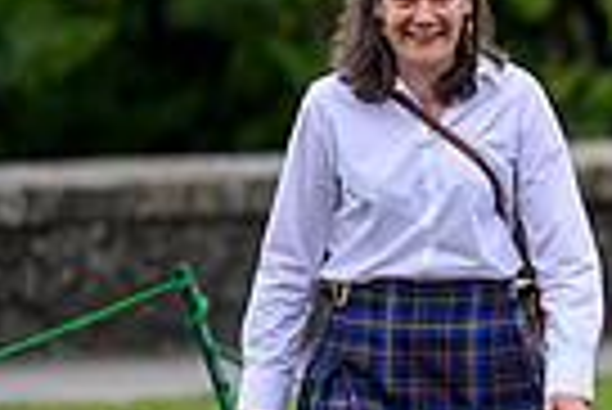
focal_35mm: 1055
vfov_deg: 1.3
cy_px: 369
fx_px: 17954
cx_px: 1317
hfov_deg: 1.9
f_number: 2.8
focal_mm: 200
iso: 500
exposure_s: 1/640
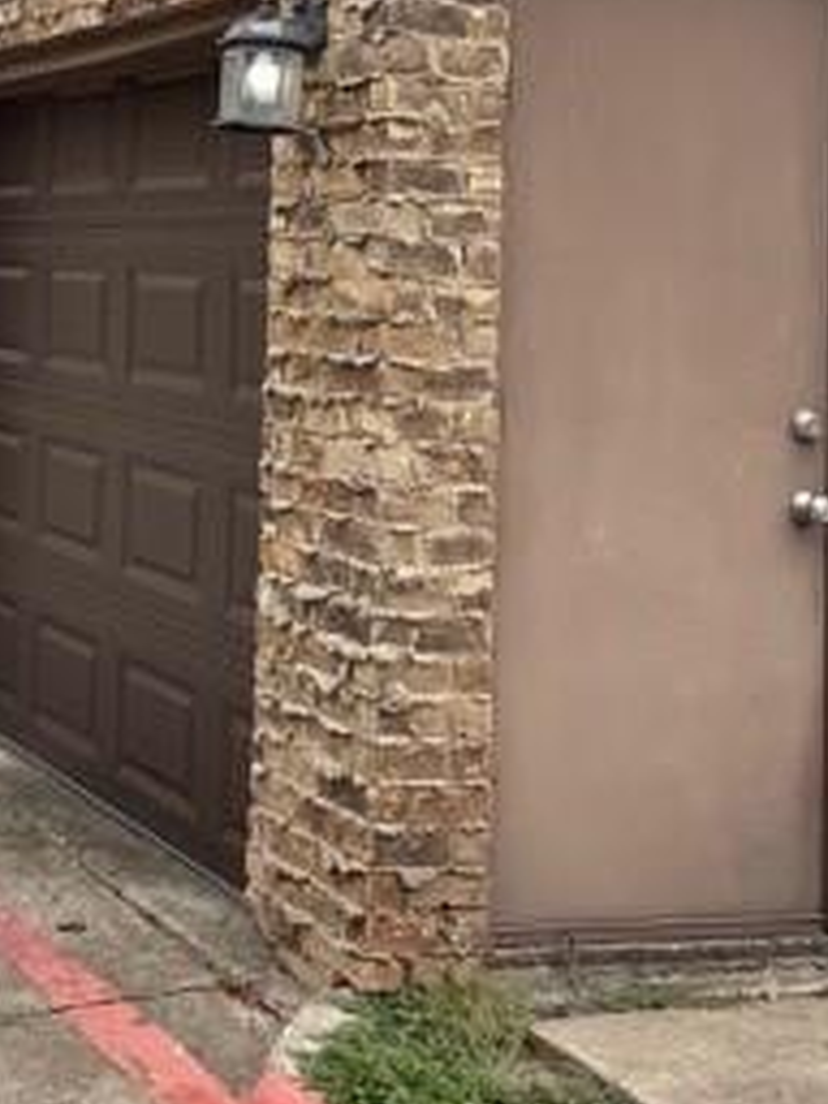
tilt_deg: +0.5
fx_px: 2073
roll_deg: -3.7
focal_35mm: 65
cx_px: -155
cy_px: 108
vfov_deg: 28.6
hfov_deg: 21.1
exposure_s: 1/1553
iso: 32
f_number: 1.6
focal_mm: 4.2
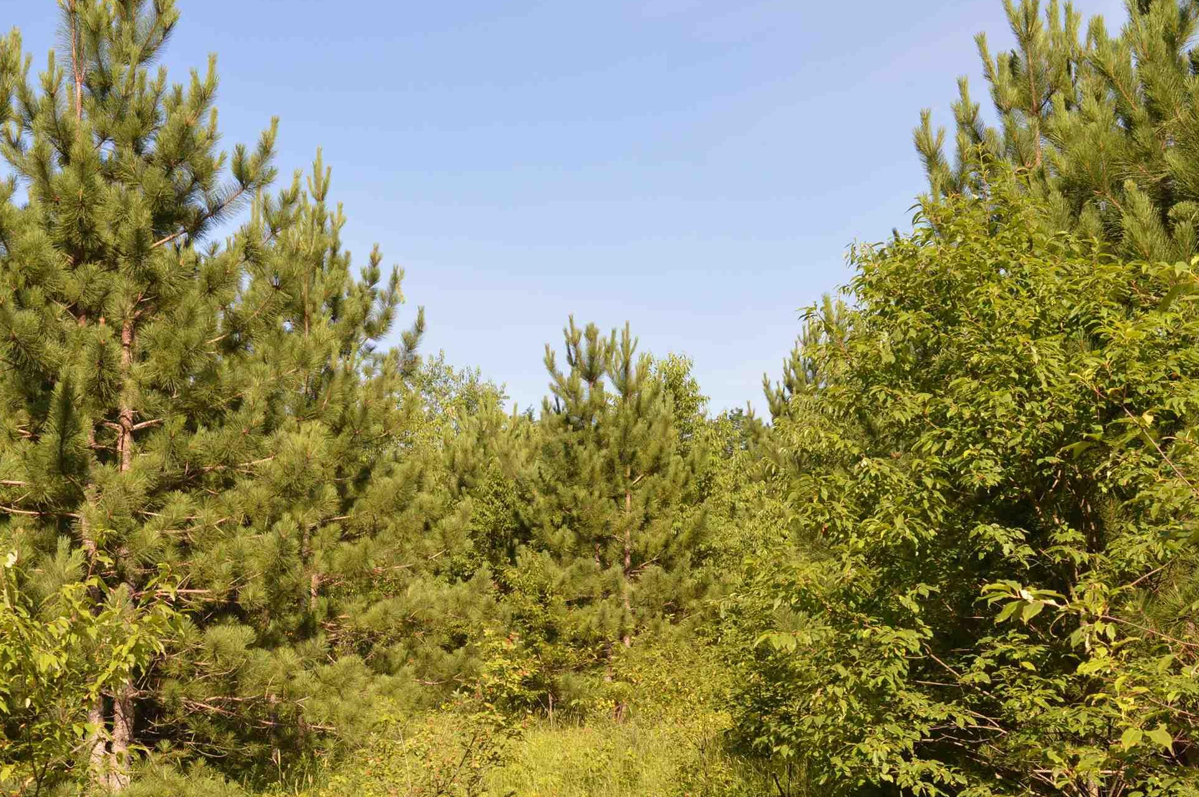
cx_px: 423
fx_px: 1431
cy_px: 577
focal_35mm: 43
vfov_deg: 30.7
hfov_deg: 44.9
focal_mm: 18
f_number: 7.1
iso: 100
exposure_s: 1/200
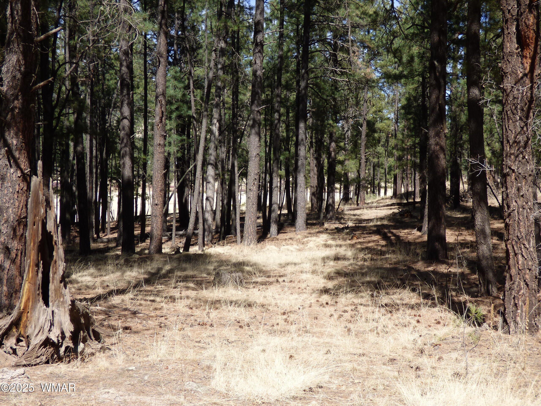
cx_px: 270
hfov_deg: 32.2
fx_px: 938
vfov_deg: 24.4
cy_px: 203
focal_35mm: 60
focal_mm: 10.77
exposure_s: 1/500
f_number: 4.1
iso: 100
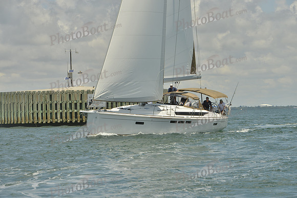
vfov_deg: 9.8
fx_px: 1155
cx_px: 148
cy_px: 99
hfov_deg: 14.7
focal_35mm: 140
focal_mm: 140
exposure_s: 1/800
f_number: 13
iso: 280
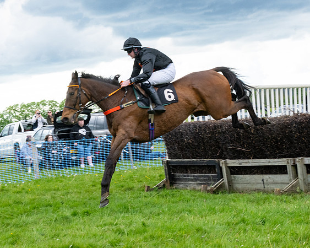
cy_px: 119
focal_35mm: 100
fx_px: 921
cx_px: 189
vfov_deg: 15.3
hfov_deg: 19.1
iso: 1000
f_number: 13
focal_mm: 70
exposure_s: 1/320
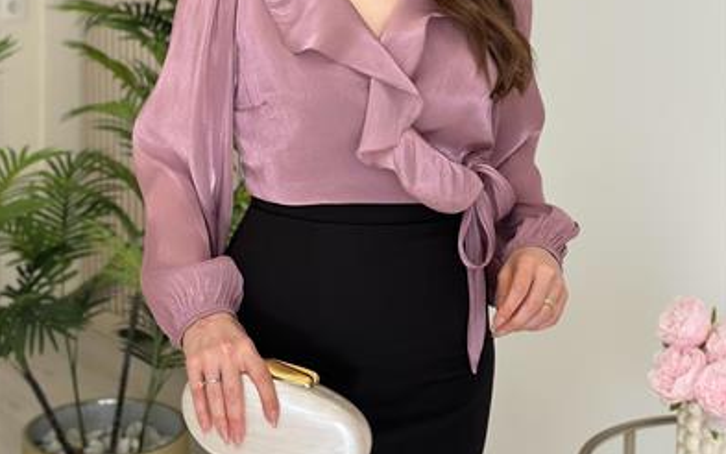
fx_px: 1366
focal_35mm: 69
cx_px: 364
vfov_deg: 18.8
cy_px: 108
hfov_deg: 29.8
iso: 80
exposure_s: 1/424
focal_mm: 6.86
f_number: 1.78
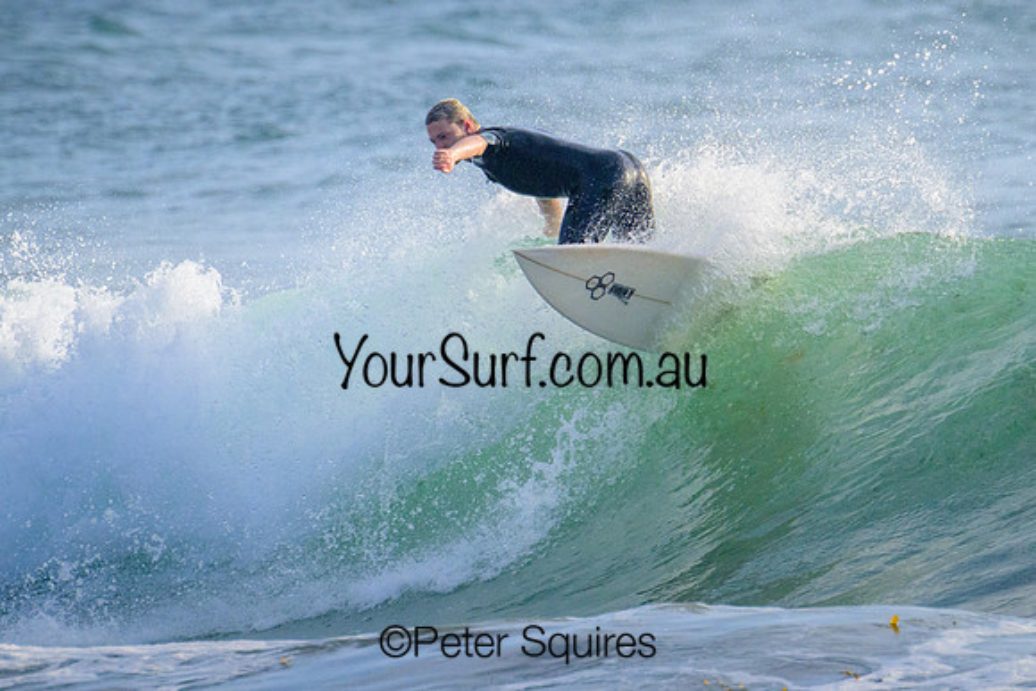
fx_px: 31539
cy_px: 291
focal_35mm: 1096
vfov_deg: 1.3
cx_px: 630
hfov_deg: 1.9
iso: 2500
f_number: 13
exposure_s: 1/2000
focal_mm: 800
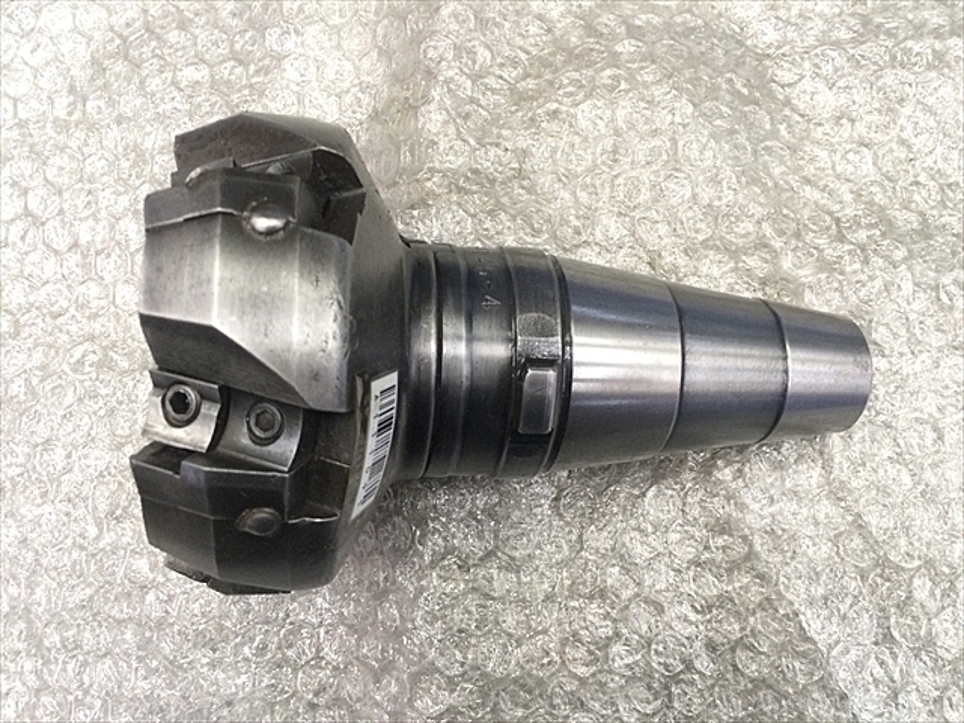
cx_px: 482
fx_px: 808
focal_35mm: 29
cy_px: 362
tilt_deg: -80.8
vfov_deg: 48.2
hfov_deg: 61.7
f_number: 2.2
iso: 200
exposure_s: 1/30
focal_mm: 4.15
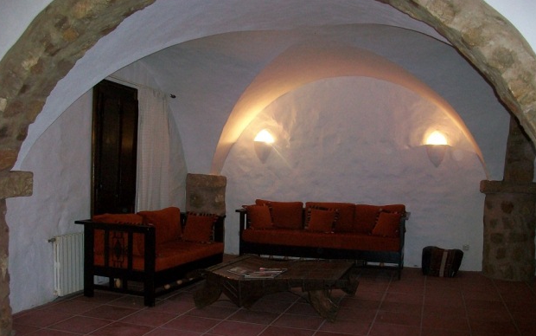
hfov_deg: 55.3
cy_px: 180
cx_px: 265
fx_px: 511
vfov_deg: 36.3
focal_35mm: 35
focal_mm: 5.7
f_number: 2.8
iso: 160
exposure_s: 1/60
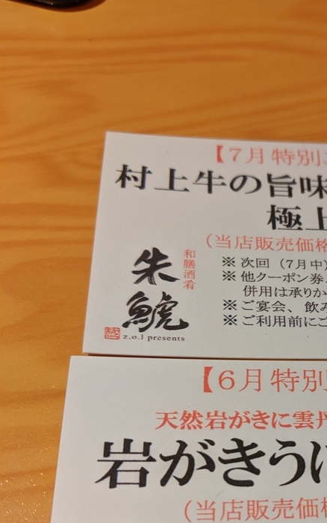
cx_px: 331
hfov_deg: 25.0
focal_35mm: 49
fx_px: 699
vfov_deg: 40.0
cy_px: 389
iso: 109
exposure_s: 1/40
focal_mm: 4.44
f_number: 1.8
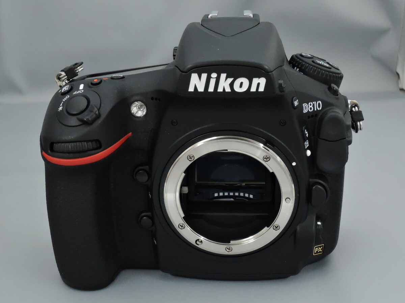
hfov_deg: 38.2
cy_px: 152
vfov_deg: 29.1
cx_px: 202
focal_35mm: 50
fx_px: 585
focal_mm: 10.7
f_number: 5.6
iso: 1600
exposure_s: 1/125
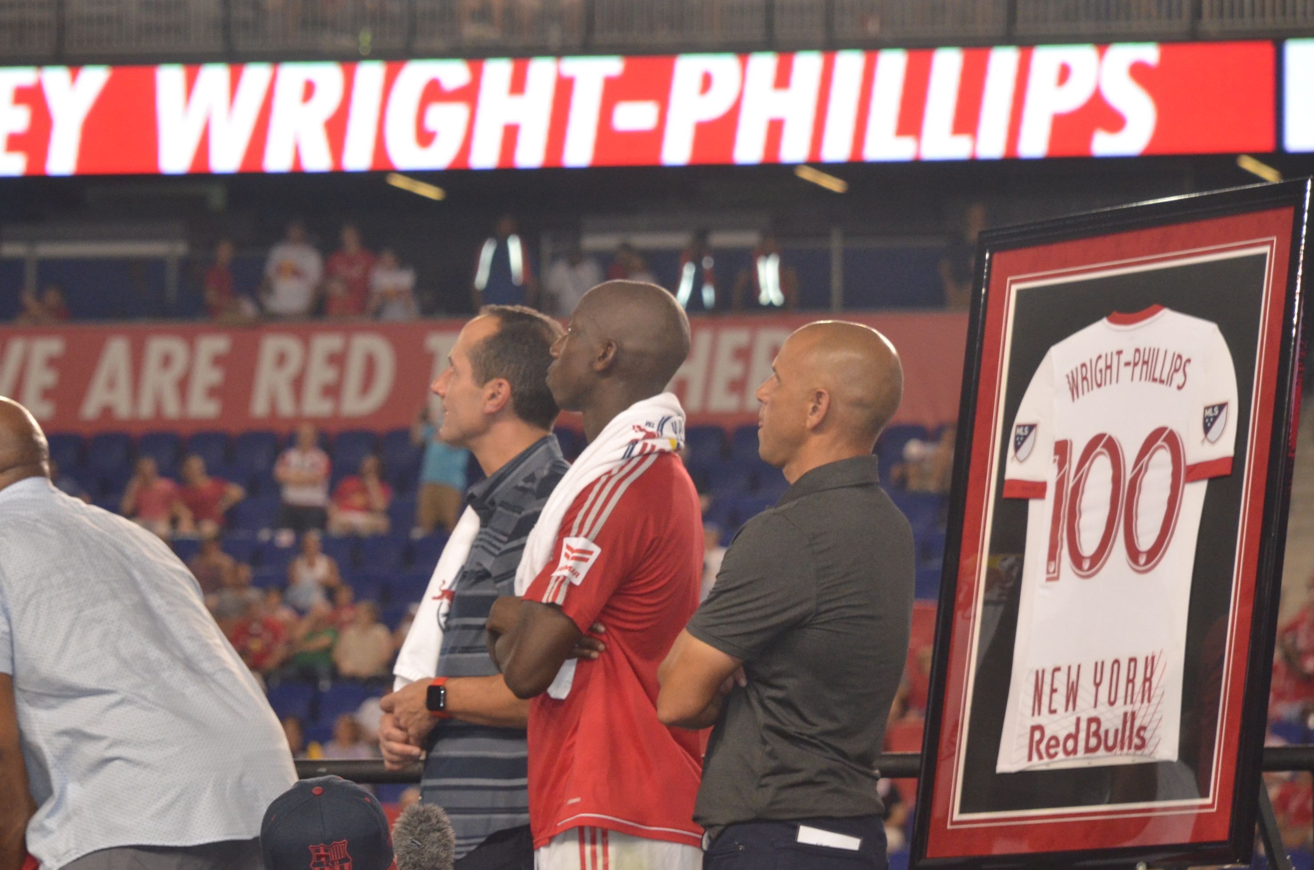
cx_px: 559
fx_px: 9239
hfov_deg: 8.1
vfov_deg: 5.4
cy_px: 474
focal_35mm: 254
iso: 1600
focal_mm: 135
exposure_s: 1/250
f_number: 6.3
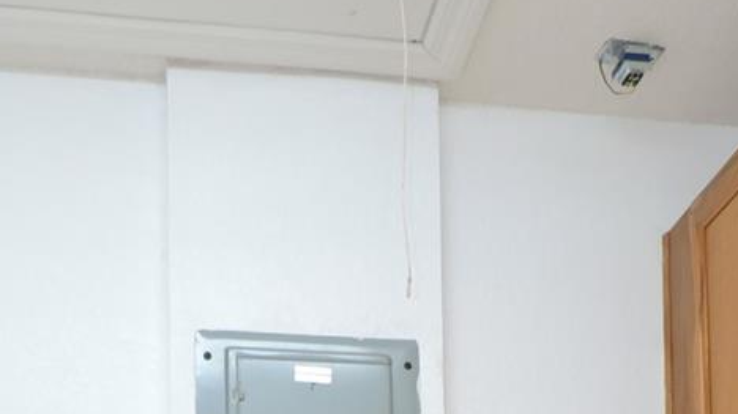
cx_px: 344
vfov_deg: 14.6
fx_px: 1311
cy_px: 847
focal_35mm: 67
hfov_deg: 31.4
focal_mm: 4.3
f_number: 3
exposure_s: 1/40
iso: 250
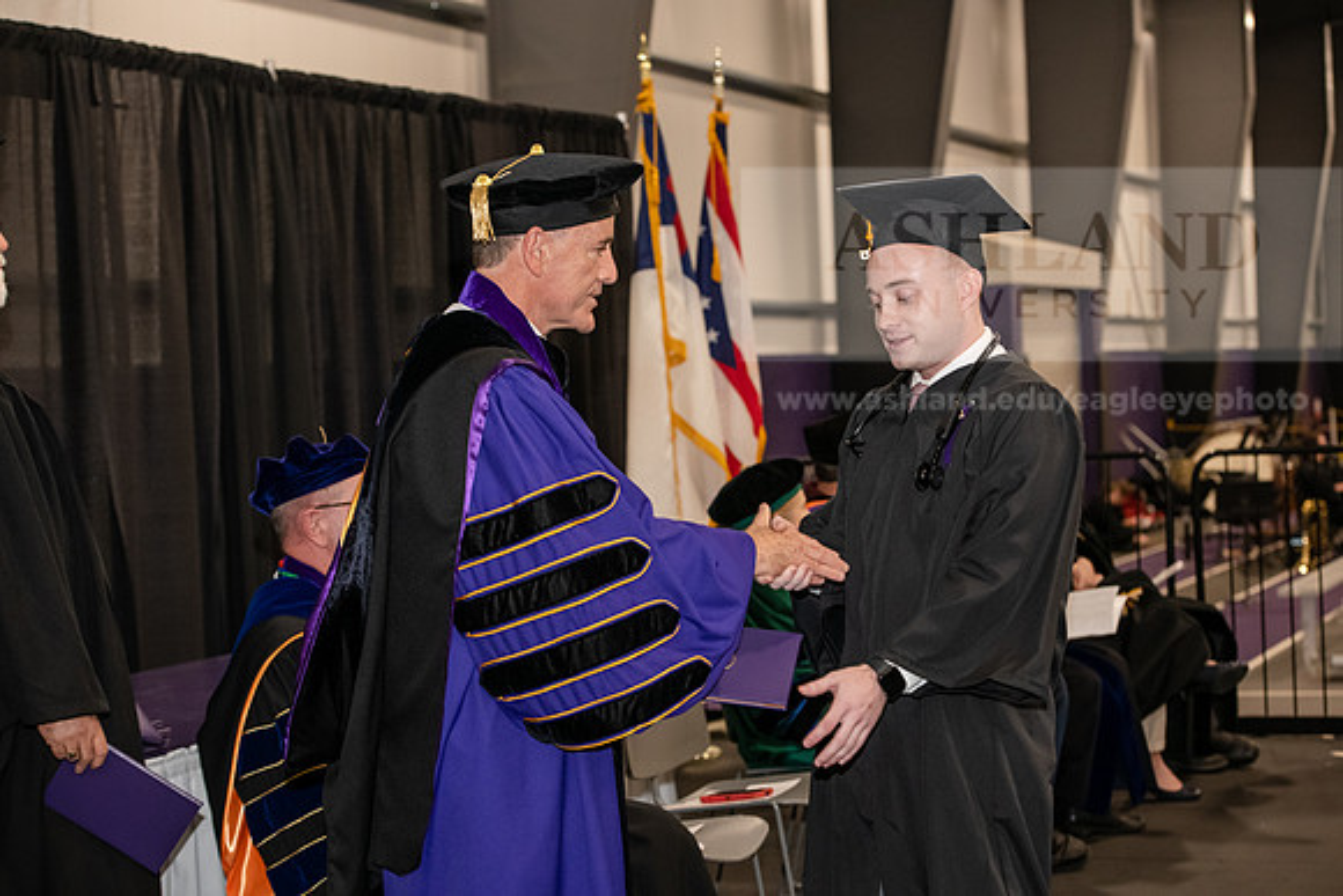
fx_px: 2612
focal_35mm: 70
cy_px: 448
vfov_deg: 19.5
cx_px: 672
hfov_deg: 28.8
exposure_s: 1/200
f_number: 5
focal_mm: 70
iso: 2500
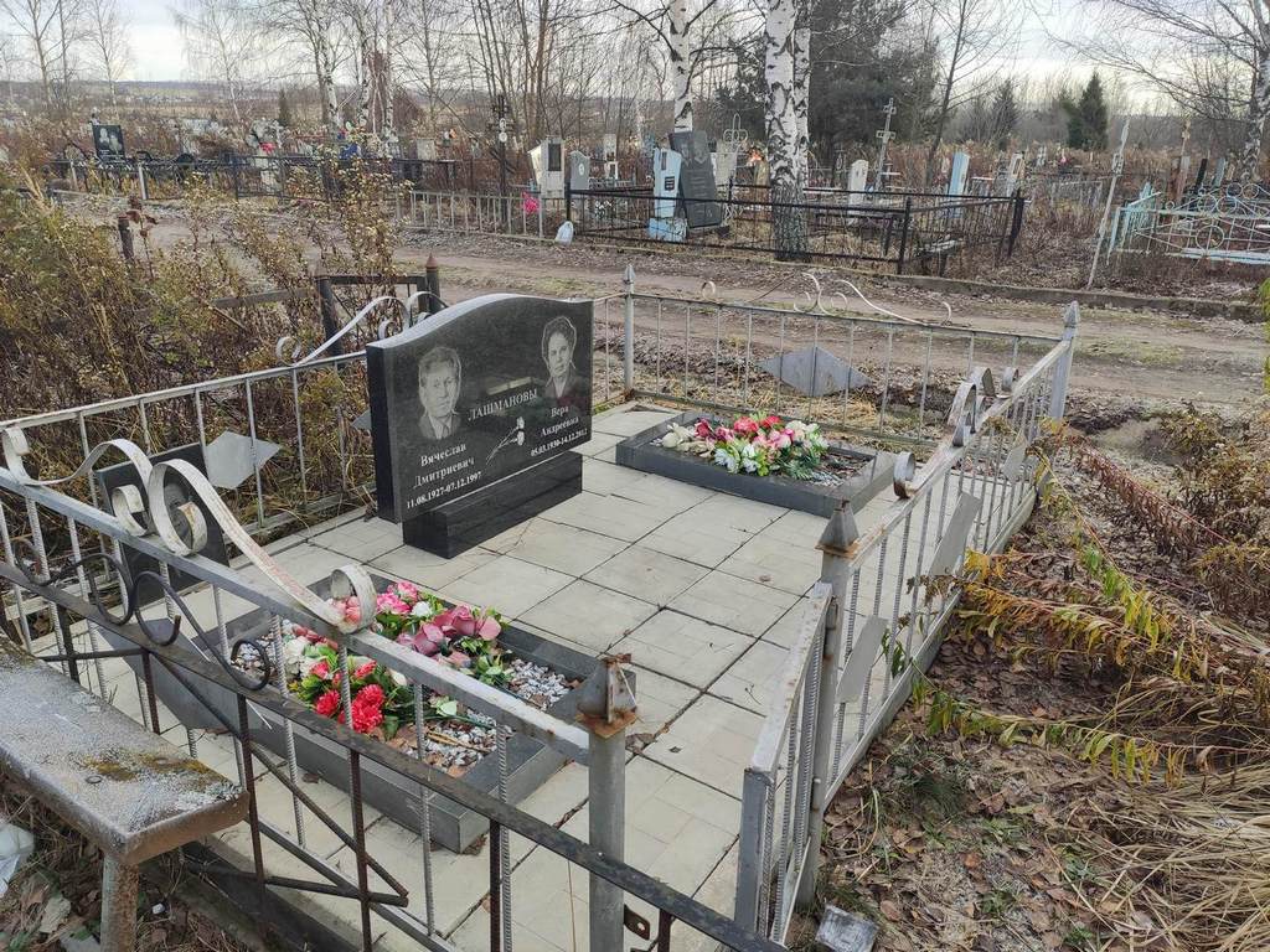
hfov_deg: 67.3
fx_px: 954
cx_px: 635
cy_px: 476
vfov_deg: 53.1
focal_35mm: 26
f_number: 1.75
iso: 112
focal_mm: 4.77
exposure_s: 1/304
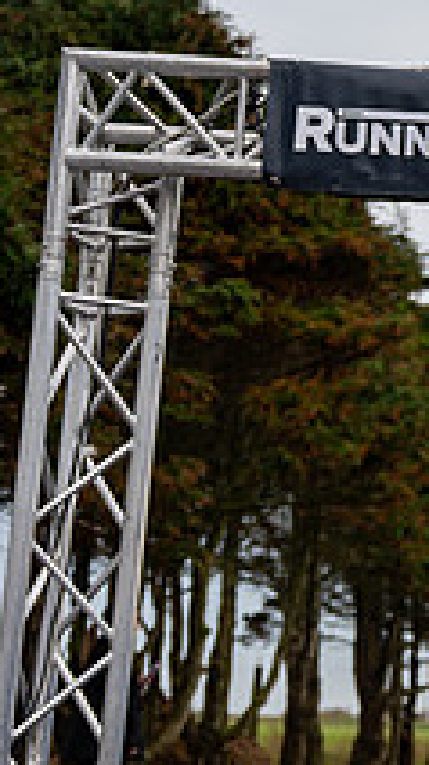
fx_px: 2086
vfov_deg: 20.7
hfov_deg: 10.4
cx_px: 984
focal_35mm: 103
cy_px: 464
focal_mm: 36
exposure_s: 1/1250
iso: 140
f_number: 2.8
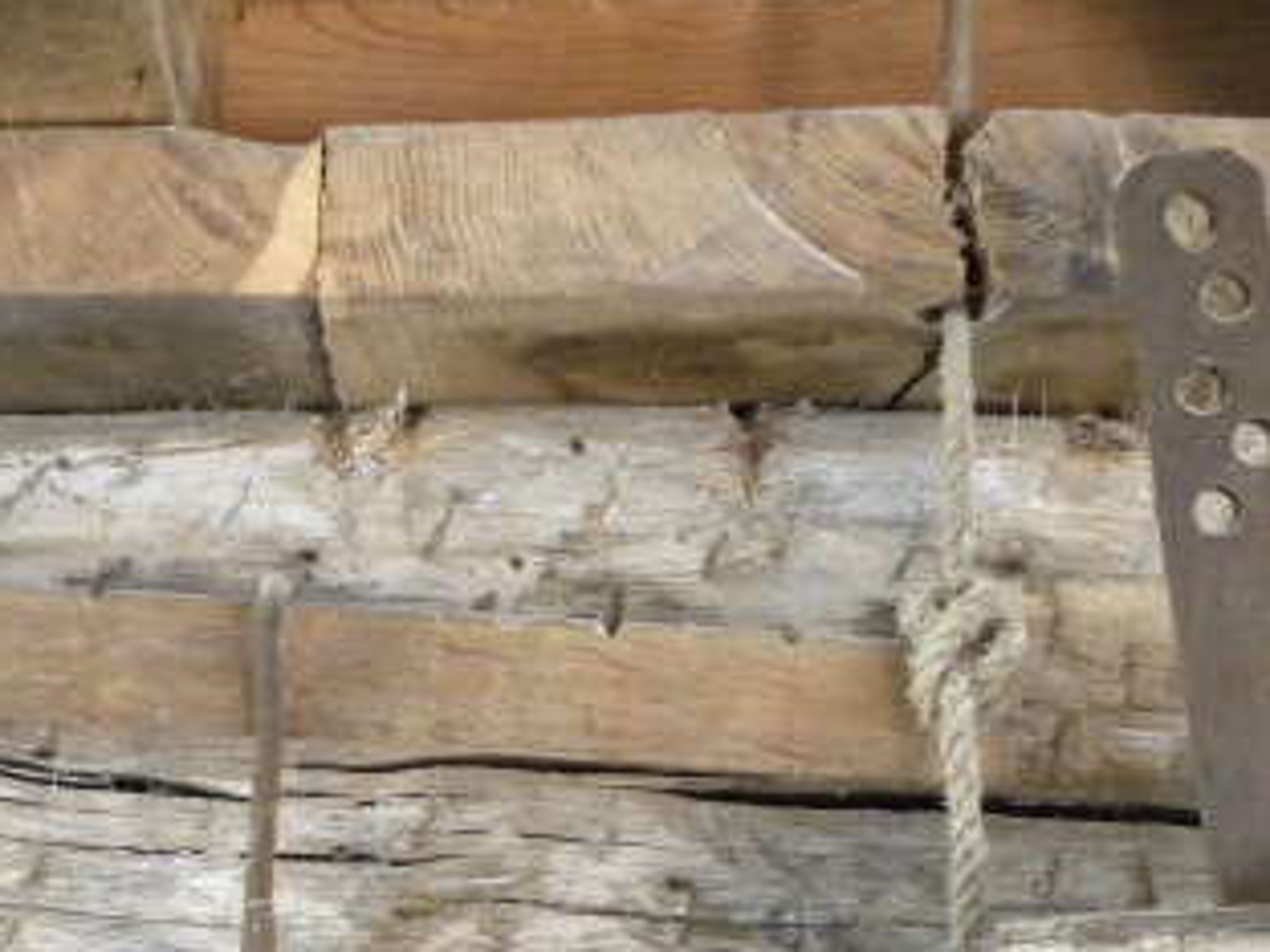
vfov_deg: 19.0
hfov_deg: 25.2
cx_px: 240
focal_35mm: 76
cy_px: 899
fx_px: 2788
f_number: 3.2
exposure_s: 1/9.6
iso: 556
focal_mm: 6.6
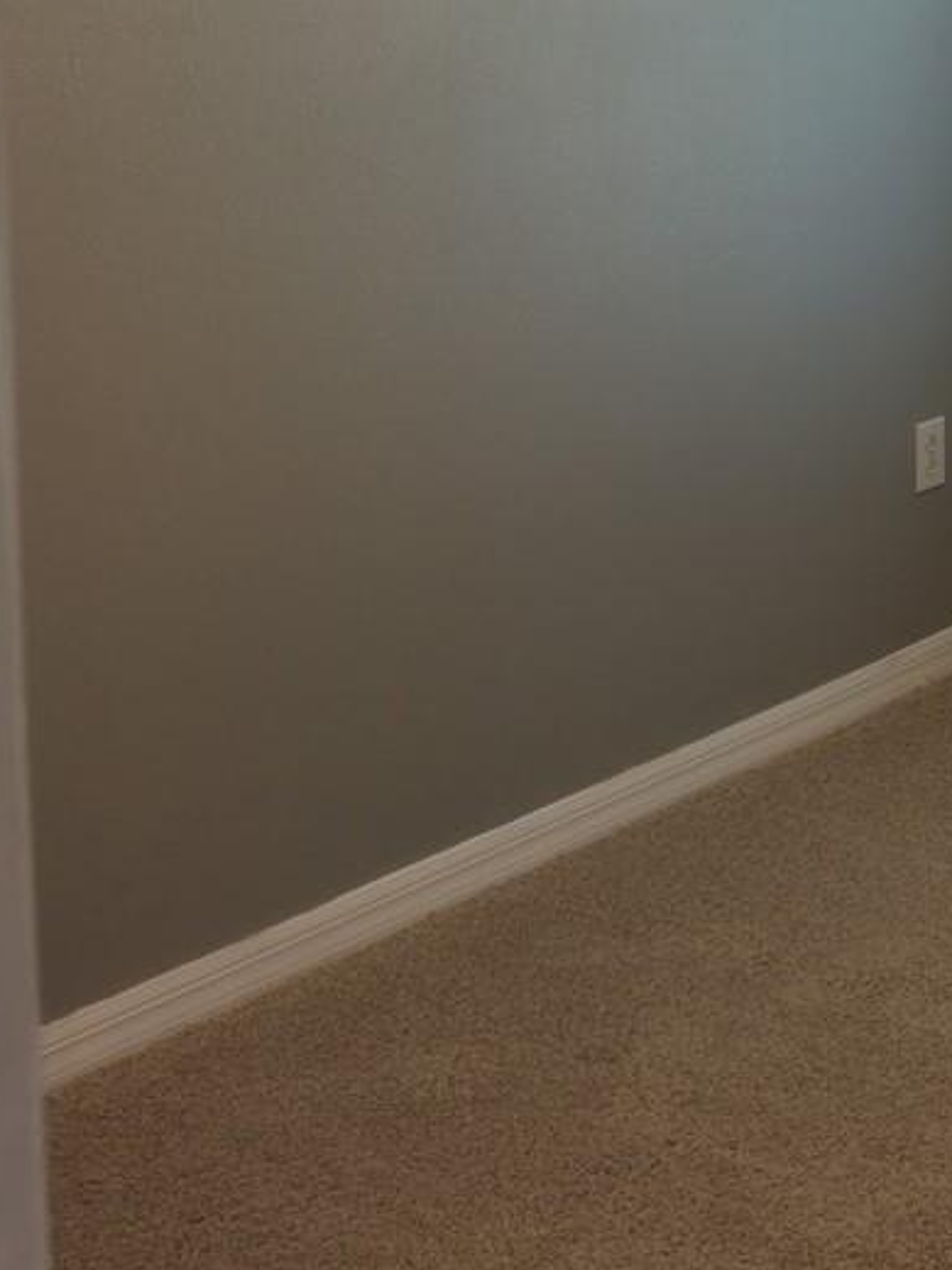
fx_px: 2715
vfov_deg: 24.9
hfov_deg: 17.3
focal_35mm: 74
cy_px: -39
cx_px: 1552
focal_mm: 8.67
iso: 100
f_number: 1.8
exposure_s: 1/25
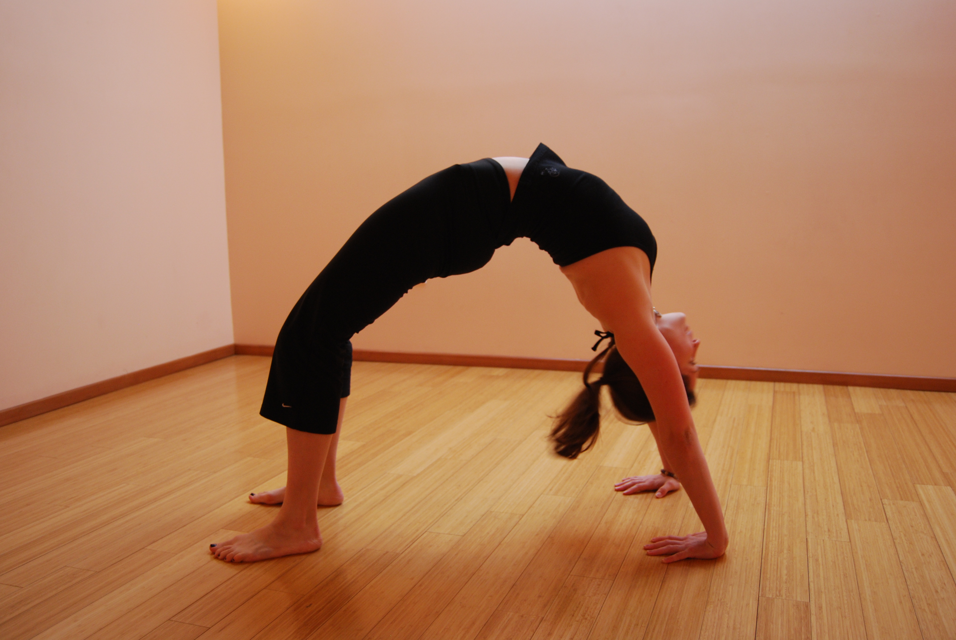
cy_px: 320
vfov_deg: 40.1
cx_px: 478
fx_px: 877
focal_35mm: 33
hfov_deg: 57.2
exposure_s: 1/15
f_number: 3.8
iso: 400
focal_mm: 22
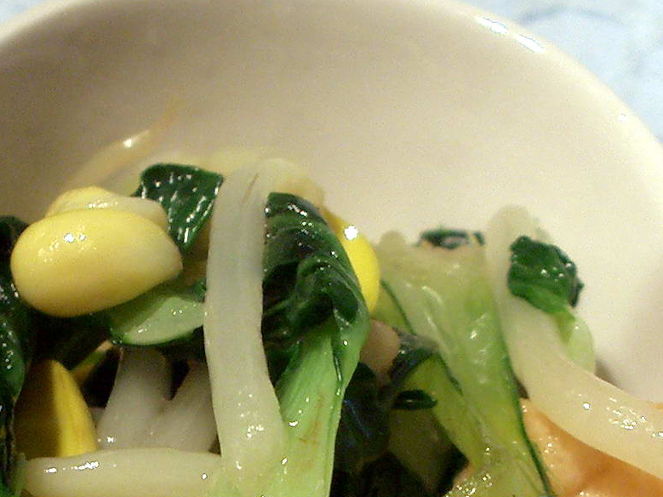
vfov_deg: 15.6
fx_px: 1762
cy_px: 544
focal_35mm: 92
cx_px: 199
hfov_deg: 21.2
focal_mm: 5.8
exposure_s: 1/60
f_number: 2.6
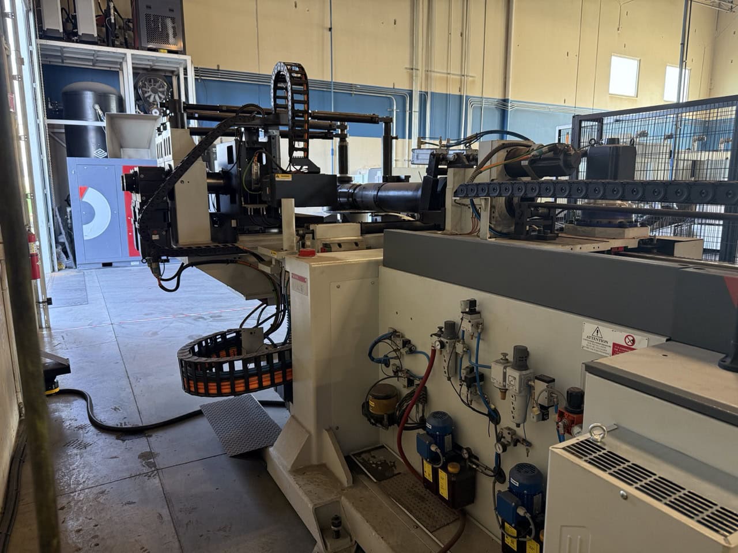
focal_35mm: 24
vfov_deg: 56.8
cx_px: 369
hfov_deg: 71.6
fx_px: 512
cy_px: 276
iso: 250
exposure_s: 1/60
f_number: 1.8
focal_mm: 6.8
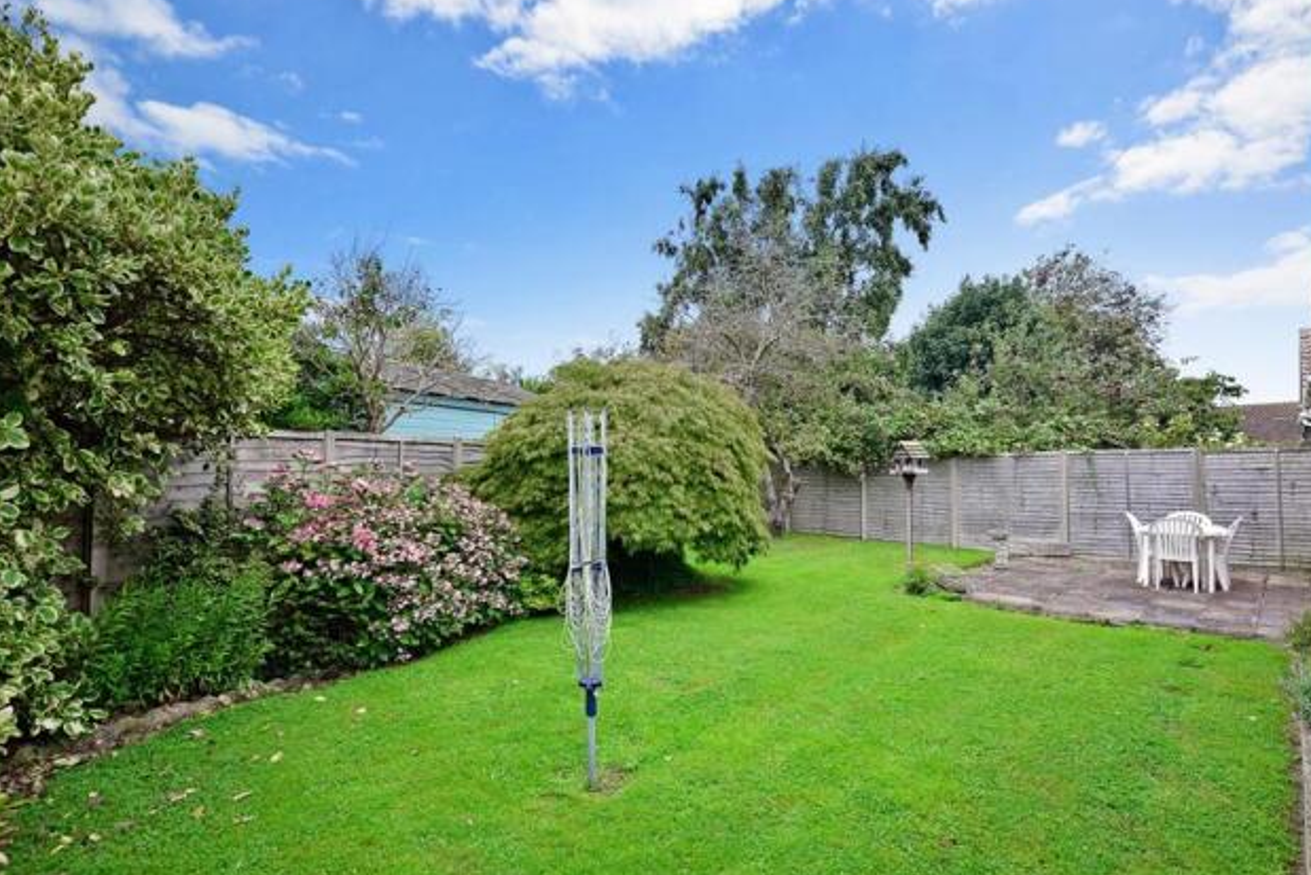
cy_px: 429
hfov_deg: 89.1
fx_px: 665
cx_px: 674
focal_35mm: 18
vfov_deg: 66.6
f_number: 11
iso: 500
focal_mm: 11.5
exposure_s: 1/80
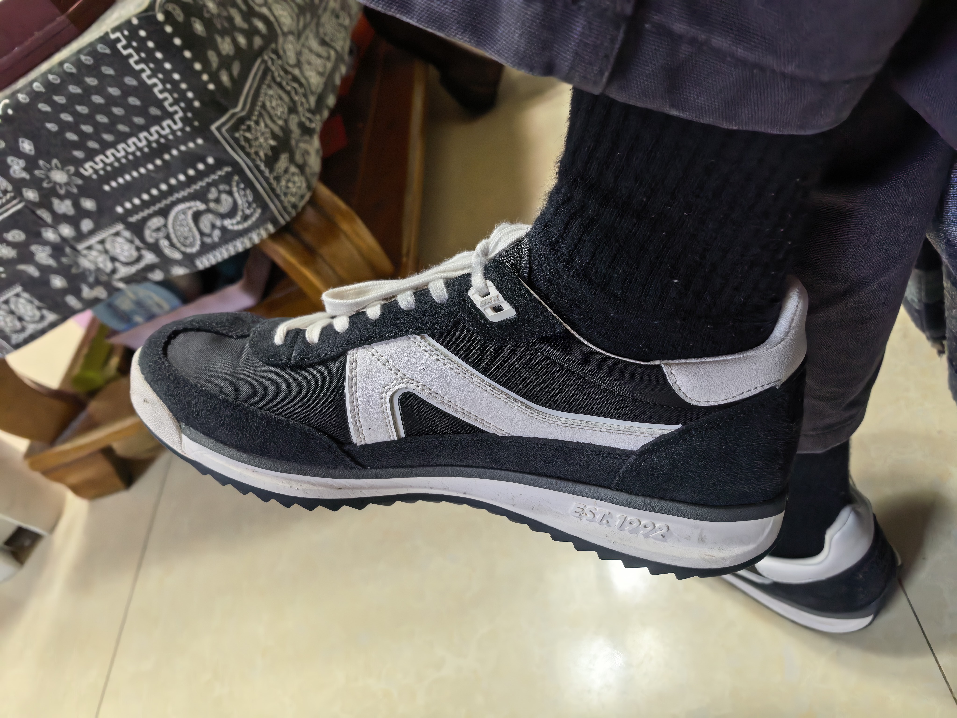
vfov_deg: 56.8
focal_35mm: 24
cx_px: 478
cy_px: 359
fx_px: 664
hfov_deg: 71.6
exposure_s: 1/50
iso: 250
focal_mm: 5.75
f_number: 2
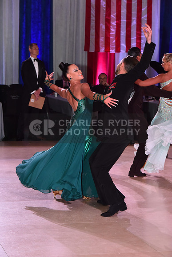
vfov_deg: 16.4
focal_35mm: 125
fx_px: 895
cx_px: 86
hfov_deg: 11.0
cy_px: 128
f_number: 6.3
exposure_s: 1/320
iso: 2500
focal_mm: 125
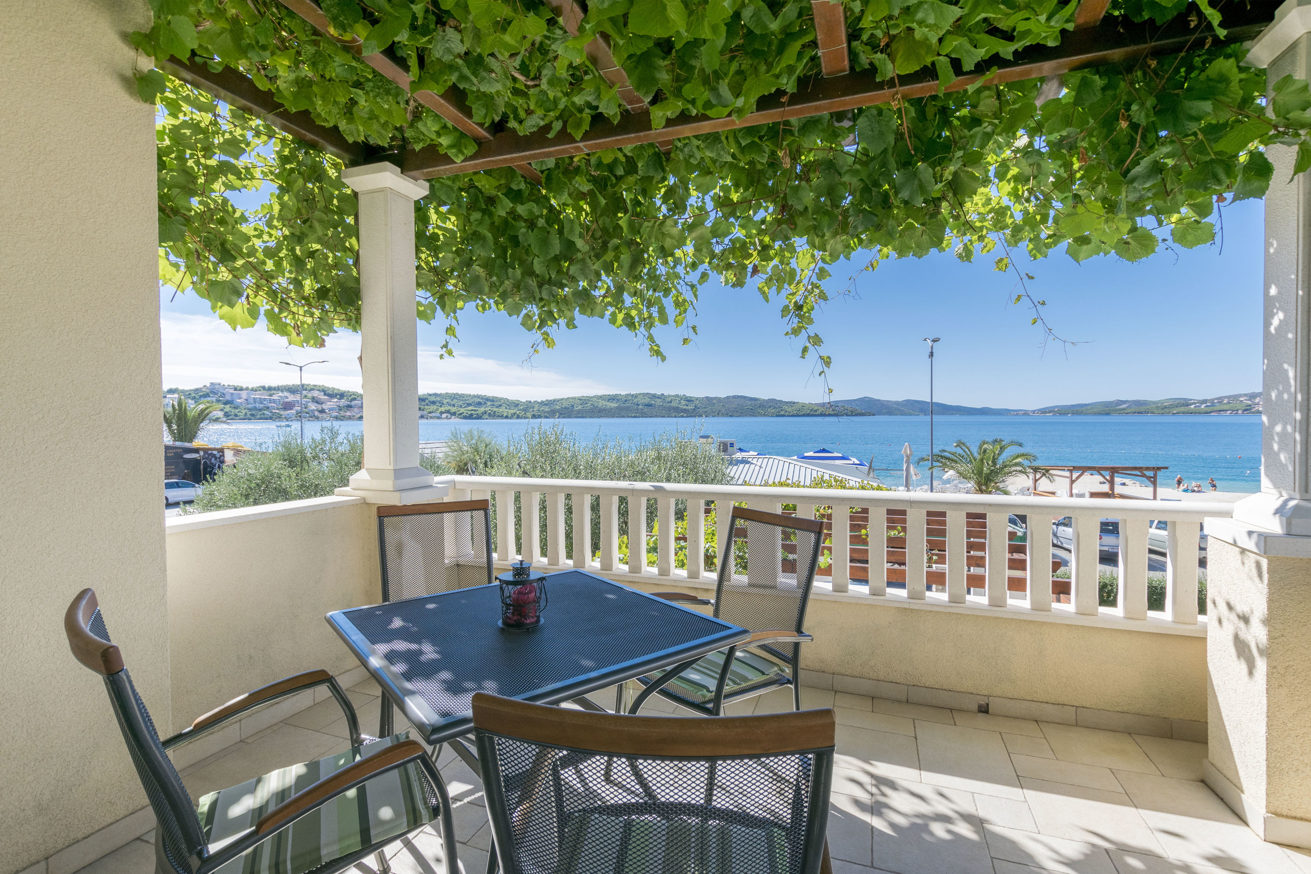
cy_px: 437
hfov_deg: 95.0
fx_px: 601
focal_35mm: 16
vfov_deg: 72.1
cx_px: 656
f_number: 8
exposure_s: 1/320
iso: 100
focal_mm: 11
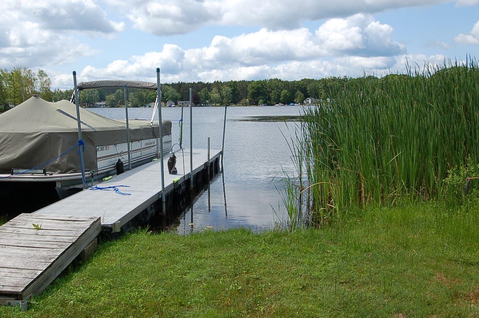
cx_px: 200
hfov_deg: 54.2
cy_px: 145
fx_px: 465
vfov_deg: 37.8
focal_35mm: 35
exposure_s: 1/320
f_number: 10
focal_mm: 20
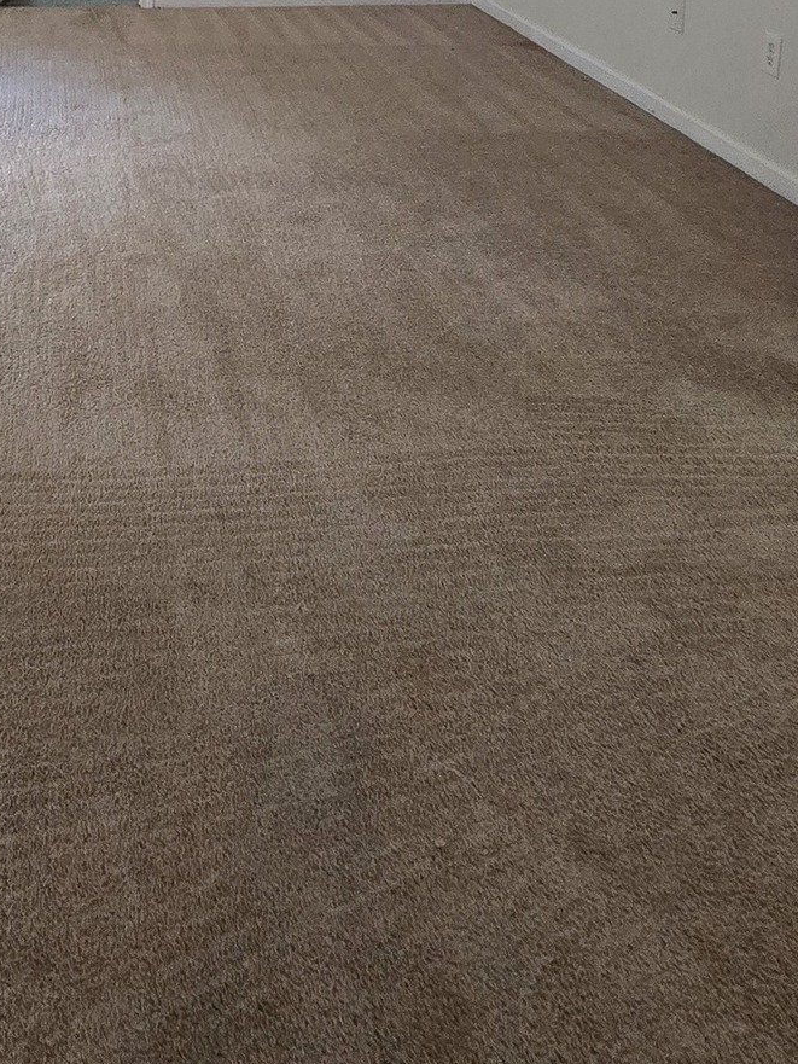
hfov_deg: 39.6
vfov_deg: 44.3
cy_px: -42
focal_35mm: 34
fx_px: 1045
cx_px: 123
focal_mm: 2.2
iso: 320
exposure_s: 1/60
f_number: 2.2
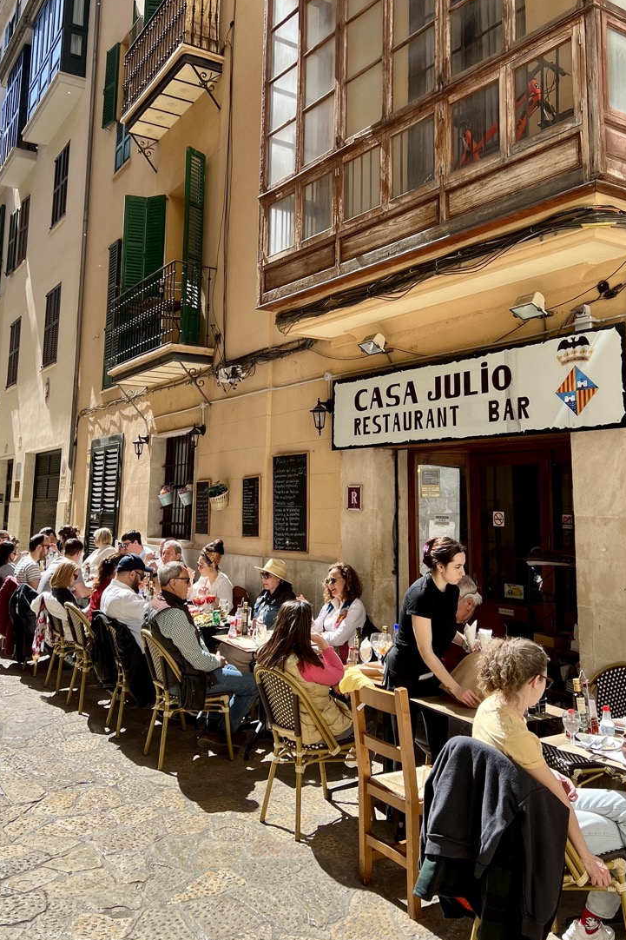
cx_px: 328
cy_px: 390
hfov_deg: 41.1
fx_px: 835
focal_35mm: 32
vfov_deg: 58.4
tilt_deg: +8.5
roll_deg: -0.6
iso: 50
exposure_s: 1/1000
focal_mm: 5.7
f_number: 1.5
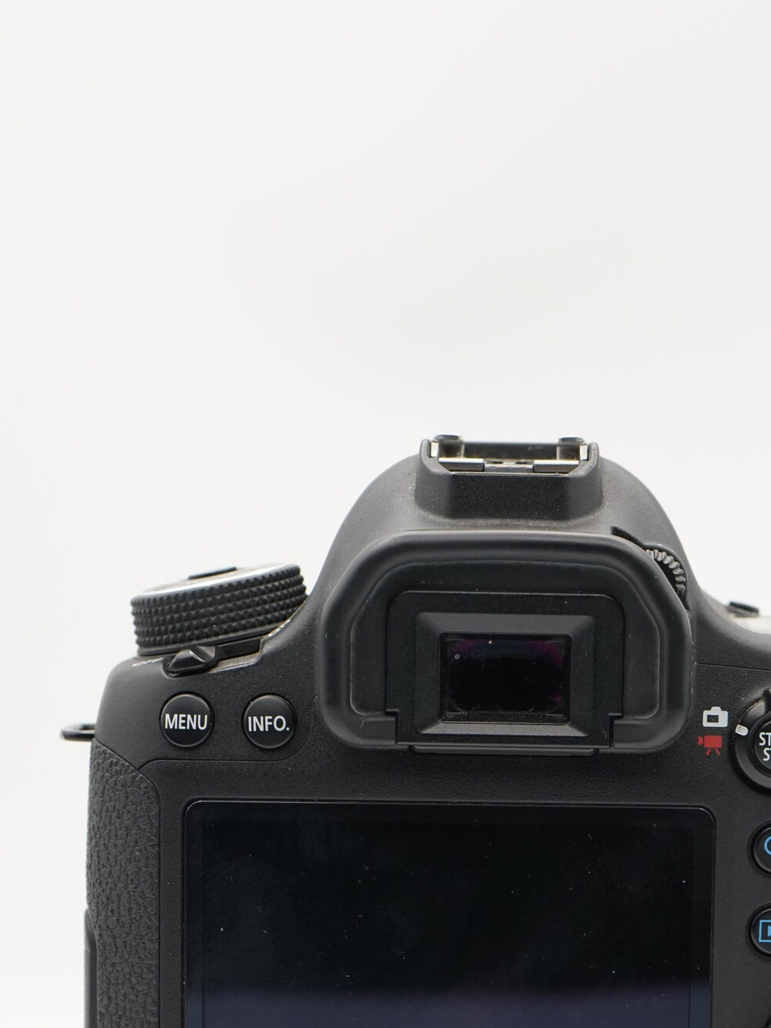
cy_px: 874
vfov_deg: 19.4
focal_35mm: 100
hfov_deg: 14.7
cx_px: 578
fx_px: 2969
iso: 2000
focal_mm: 54
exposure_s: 1/250
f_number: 5.6
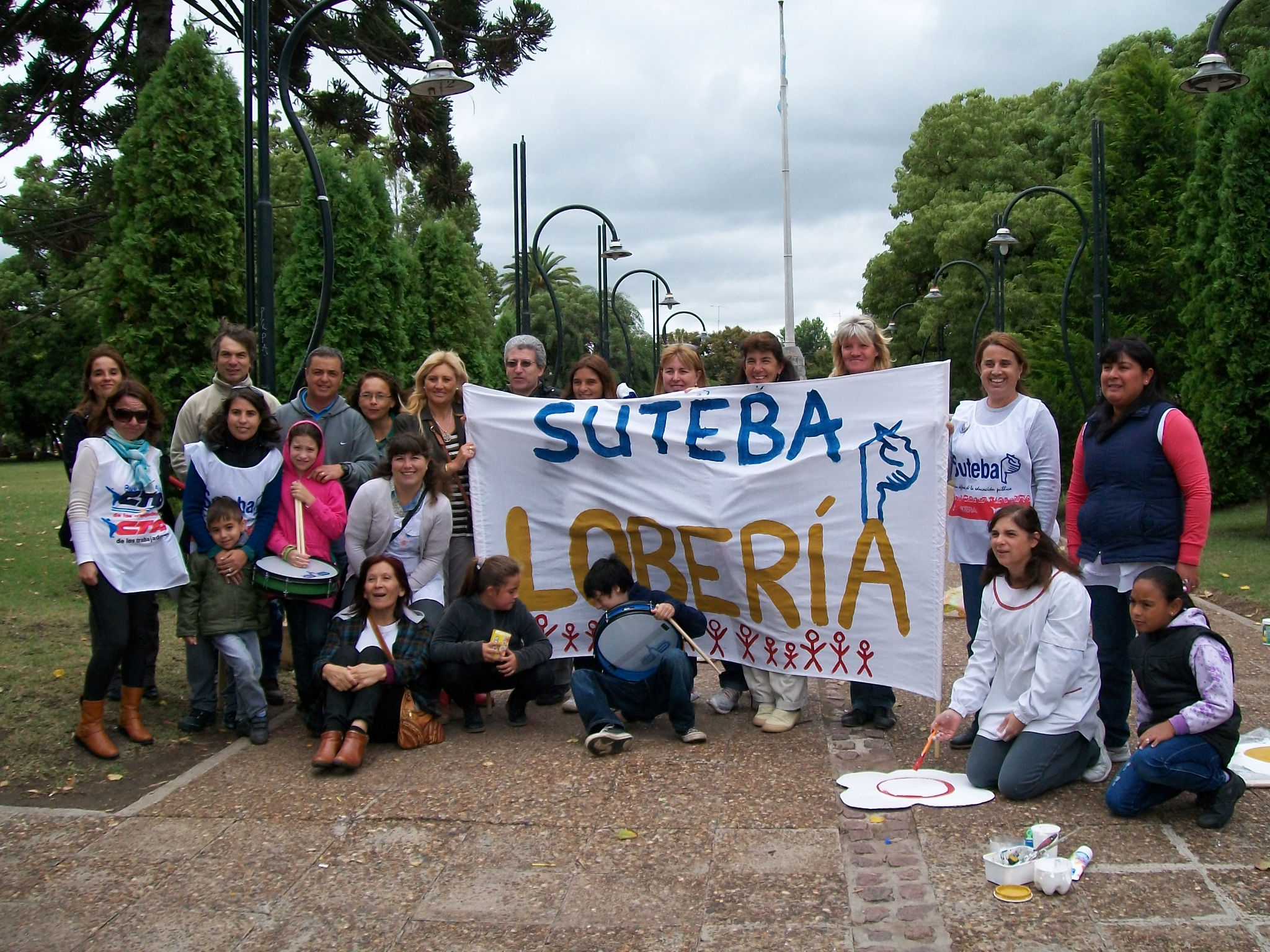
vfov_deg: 39.7
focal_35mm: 36
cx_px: 635
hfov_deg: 51.4
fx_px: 1321
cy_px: 476
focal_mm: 6
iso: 80
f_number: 2.7
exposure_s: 1/640
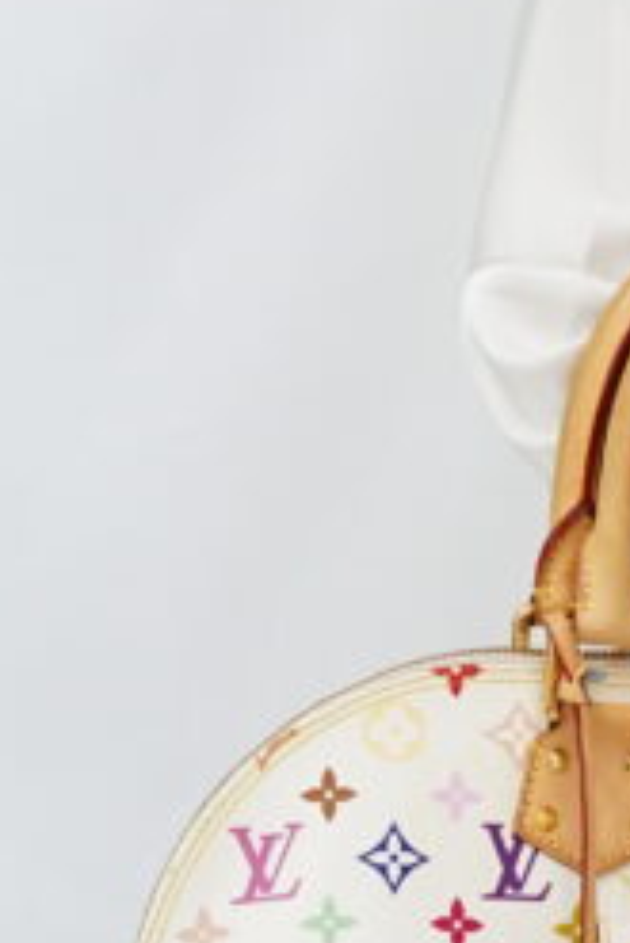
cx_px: 1044
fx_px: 5426
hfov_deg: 6.5
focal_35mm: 207
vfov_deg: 9.9
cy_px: 435
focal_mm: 50
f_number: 6.3
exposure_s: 1/13
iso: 640
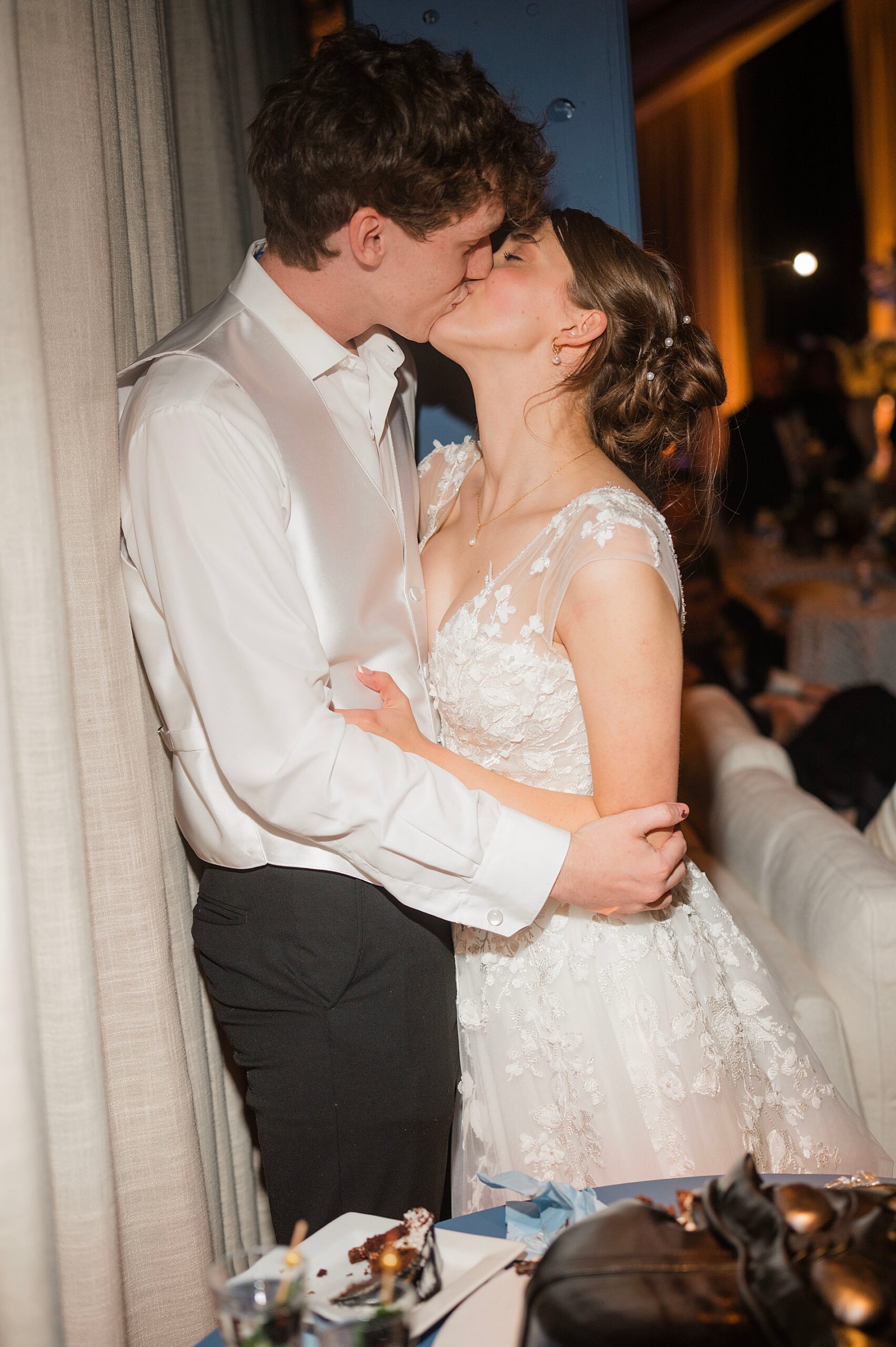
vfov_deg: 39.6
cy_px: 674
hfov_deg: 27.0
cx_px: 448
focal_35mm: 50
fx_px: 1869
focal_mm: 50
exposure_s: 1/200
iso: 800
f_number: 2.5
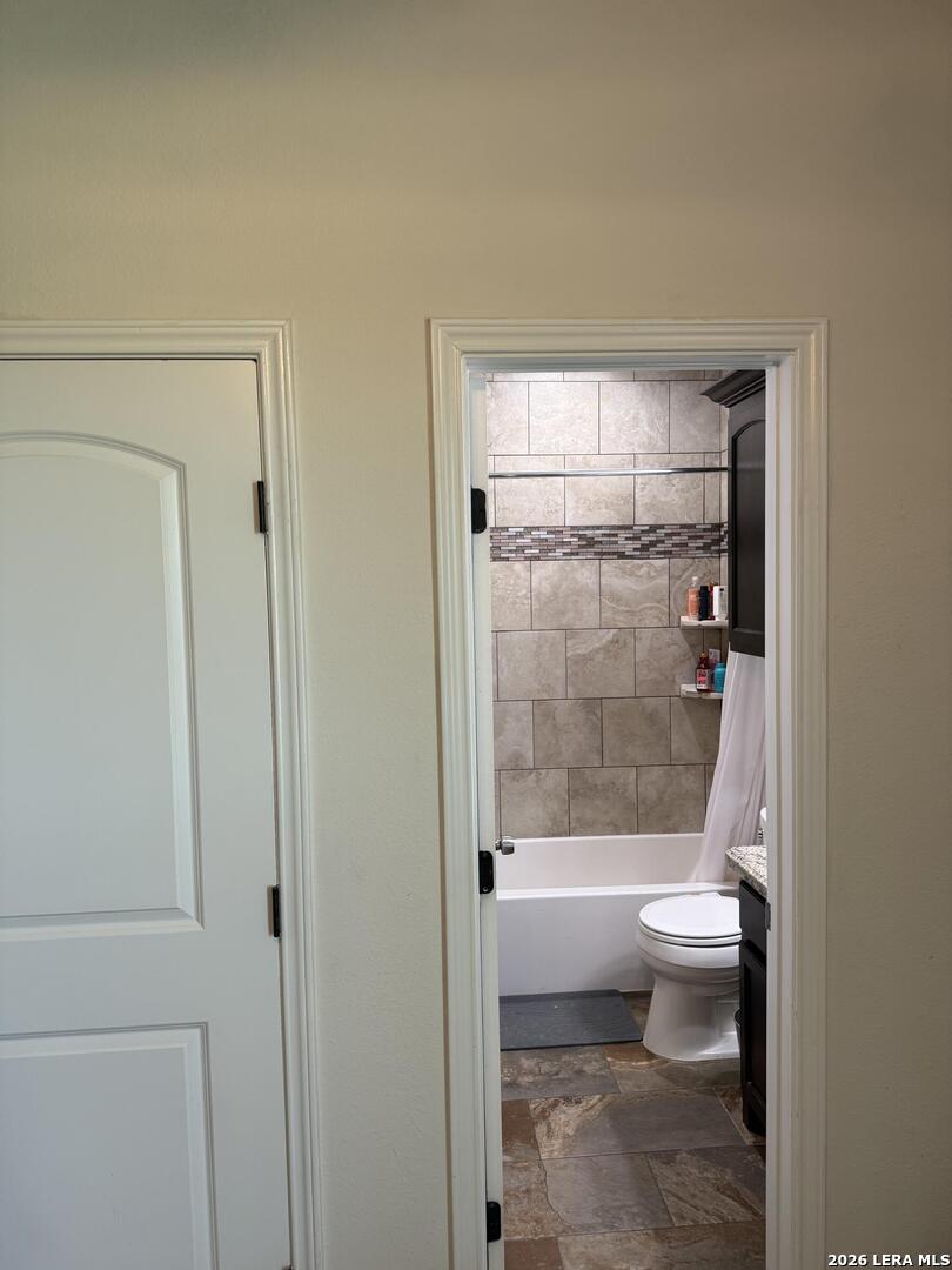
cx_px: 476
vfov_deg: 71.6
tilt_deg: -2.7
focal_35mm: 24
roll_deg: +0.6
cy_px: 635
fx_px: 880
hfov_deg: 56.8
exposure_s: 1/60
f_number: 1.78
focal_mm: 6.76
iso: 160
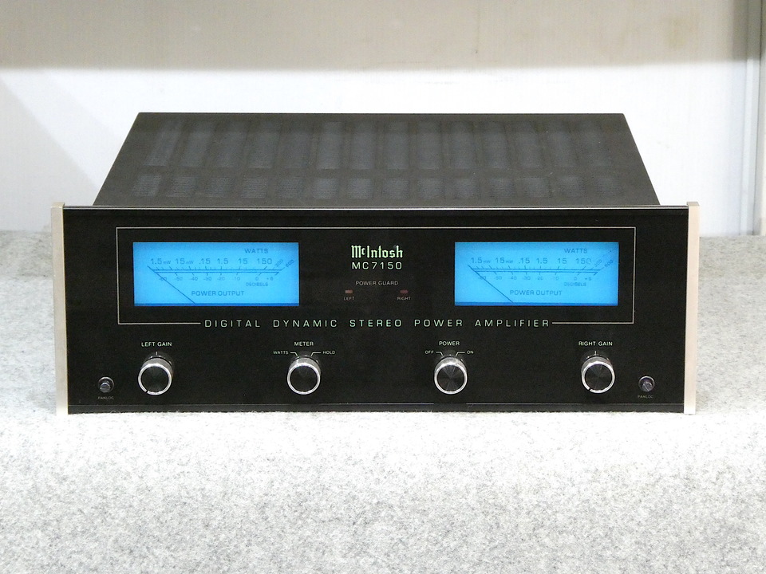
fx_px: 2744
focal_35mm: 124
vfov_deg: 12.0
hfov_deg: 15.9
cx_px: 383
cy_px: 287
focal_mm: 22.3
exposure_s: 1/30
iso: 1600
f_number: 5.2
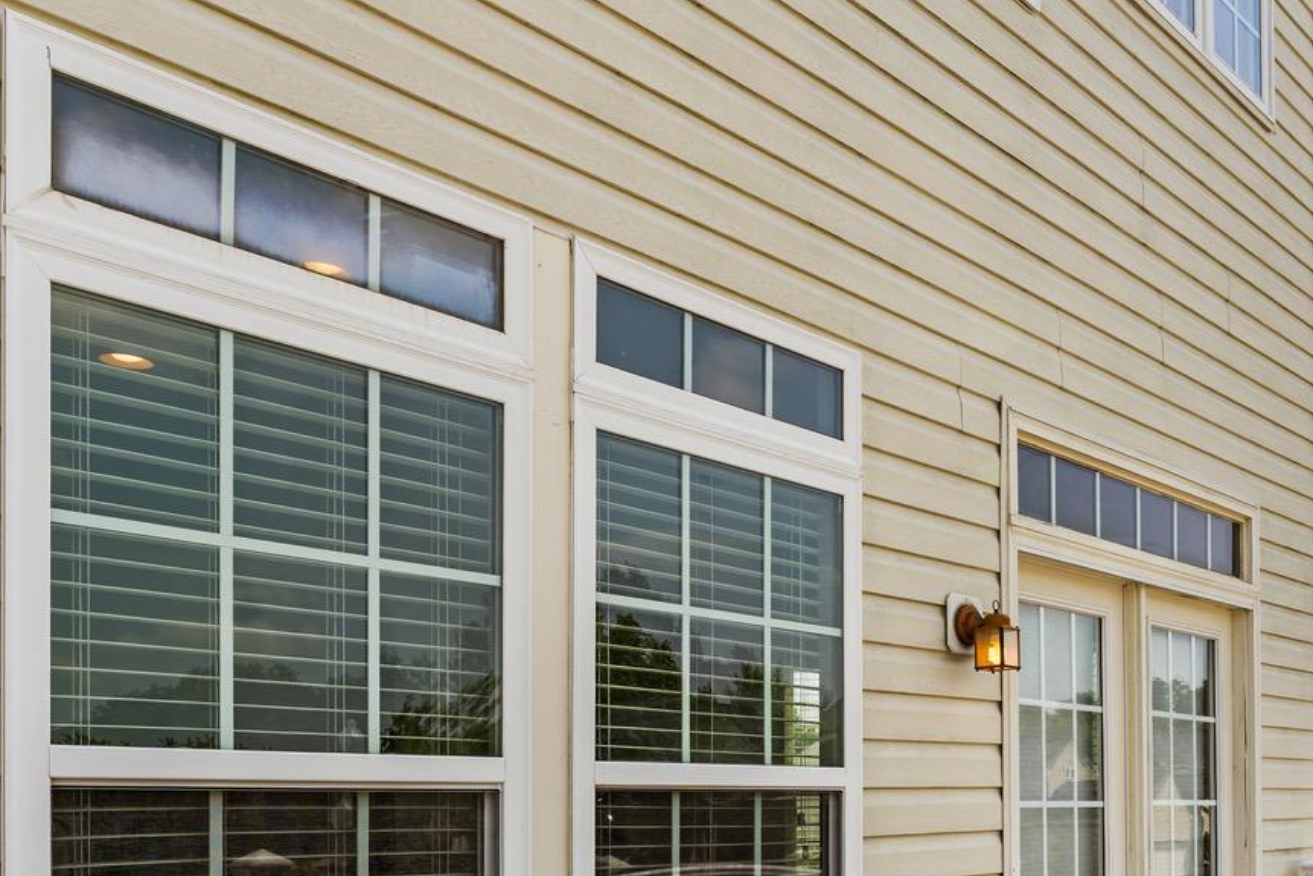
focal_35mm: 38
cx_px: 995
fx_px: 1386
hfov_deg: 48.6
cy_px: 790
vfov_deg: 33.2
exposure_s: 1/100
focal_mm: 16
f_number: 9
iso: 100
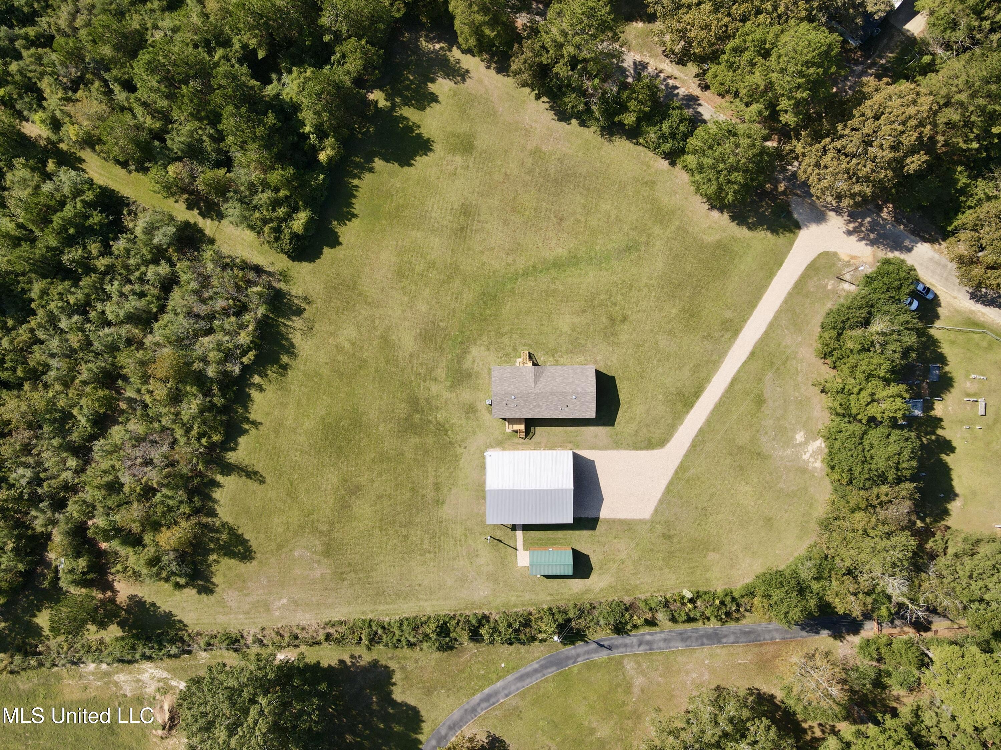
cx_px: 500
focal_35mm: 24
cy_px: 375
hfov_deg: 71.6
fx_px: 694
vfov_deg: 56.8
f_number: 2.8
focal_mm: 4.5
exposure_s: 1/350
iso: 100
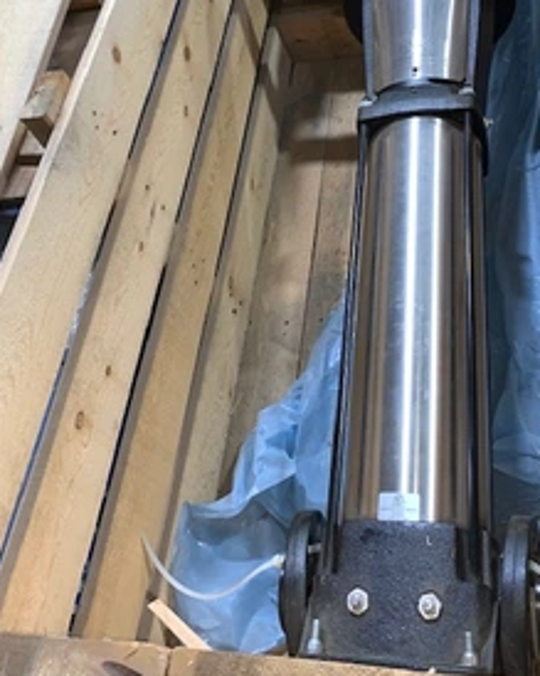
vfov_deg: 47.9
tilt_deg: -50.6
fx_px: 740
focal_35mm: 37
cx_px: 335
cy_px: 202
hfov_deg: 39.9
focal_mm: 4.25
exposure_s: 1/19
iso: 50
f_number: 1.8
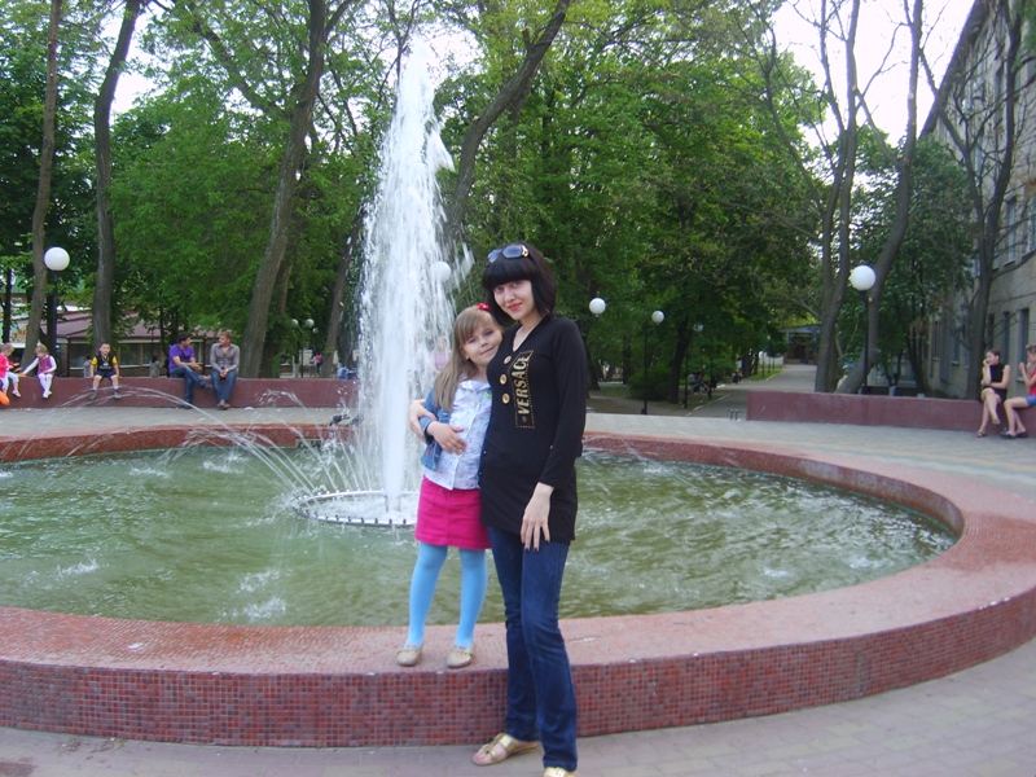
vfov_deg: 40.7
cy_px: 388
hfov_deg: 52.6
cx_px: 518
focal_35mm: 35
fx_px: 1047
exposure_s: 1/30
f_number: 2.8
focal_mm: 5.8
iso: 50
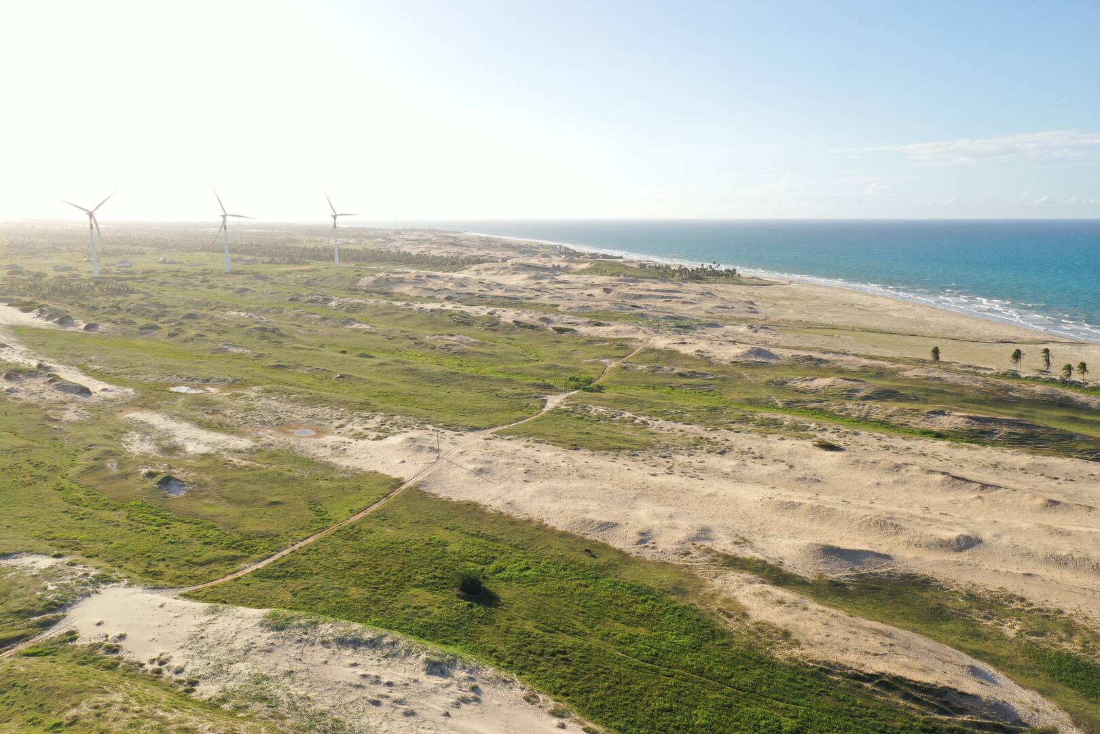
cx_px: 550
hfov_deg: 65.5
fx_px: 855
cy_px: 367
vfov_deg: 46.4
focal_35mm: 28
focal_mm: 10.26
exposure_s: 1/320
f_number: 5.6
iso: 100
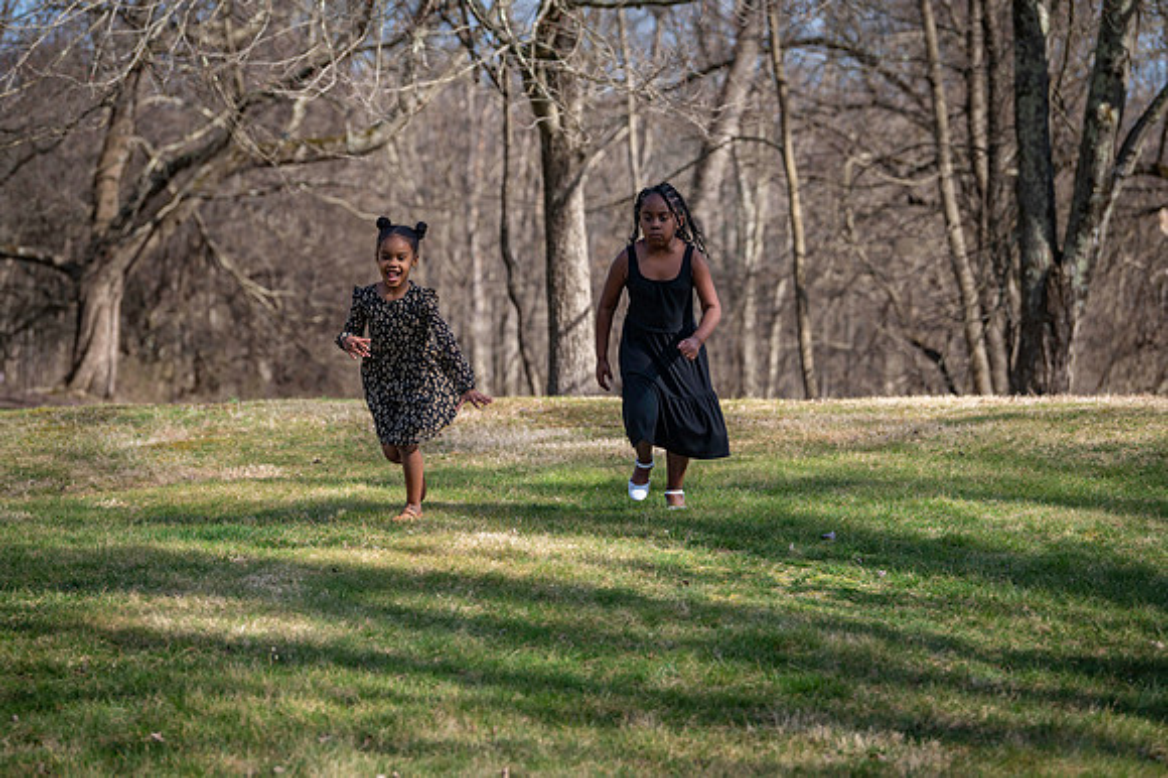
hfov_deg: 20.0
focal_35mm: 102
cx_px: 584
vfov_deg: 13.4
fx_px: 3307
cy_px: 389
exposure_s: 1/1600
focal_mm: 102
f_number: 4
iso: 250
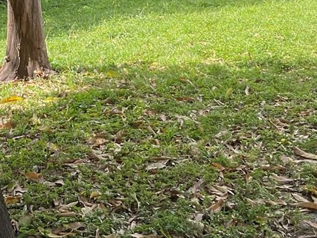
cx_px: 35
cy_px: -30
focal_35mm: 92
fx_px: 843
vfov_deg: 15.6
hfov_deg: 20.9
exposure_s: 1/289
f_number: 1.8
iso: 16
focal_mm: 3
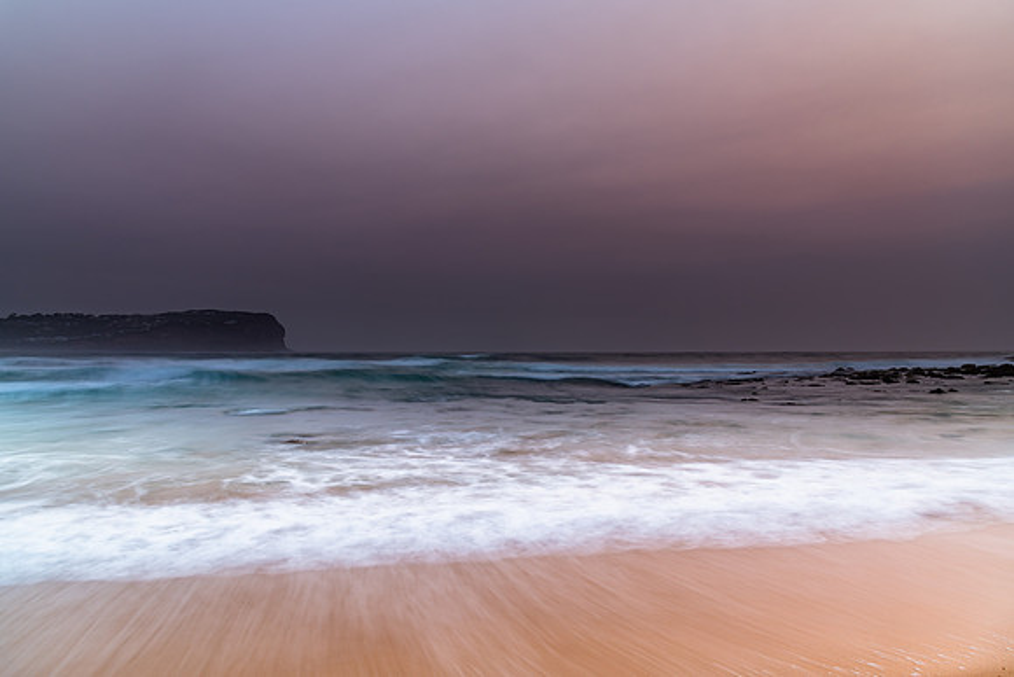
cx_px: 507
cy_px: 338
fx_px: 693
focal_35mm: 25
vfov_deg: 52.0
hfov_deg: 72.3
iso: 80
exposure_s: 2.5
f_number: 8
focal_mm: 24
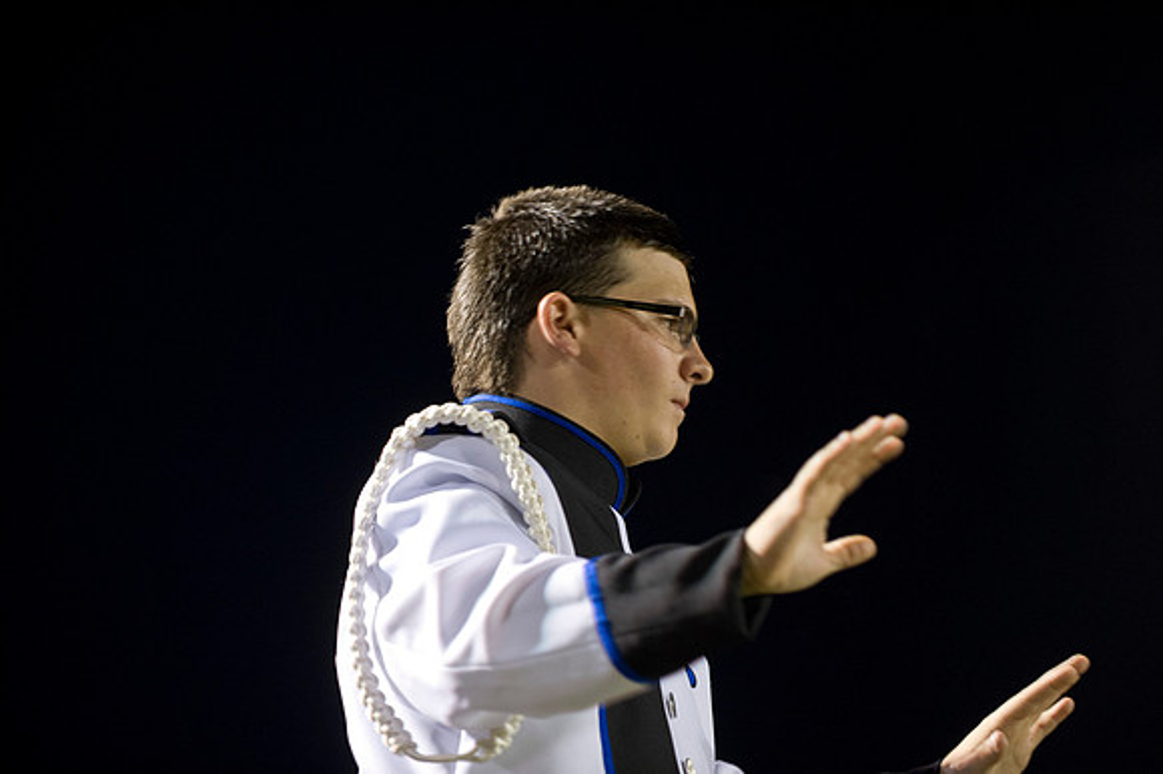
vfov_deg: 8.6
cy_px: 387
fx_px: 5166
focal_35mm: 160
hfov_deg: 12.8
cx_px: 582
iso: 3200
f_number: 3.2
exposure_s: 1/125
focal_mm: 160
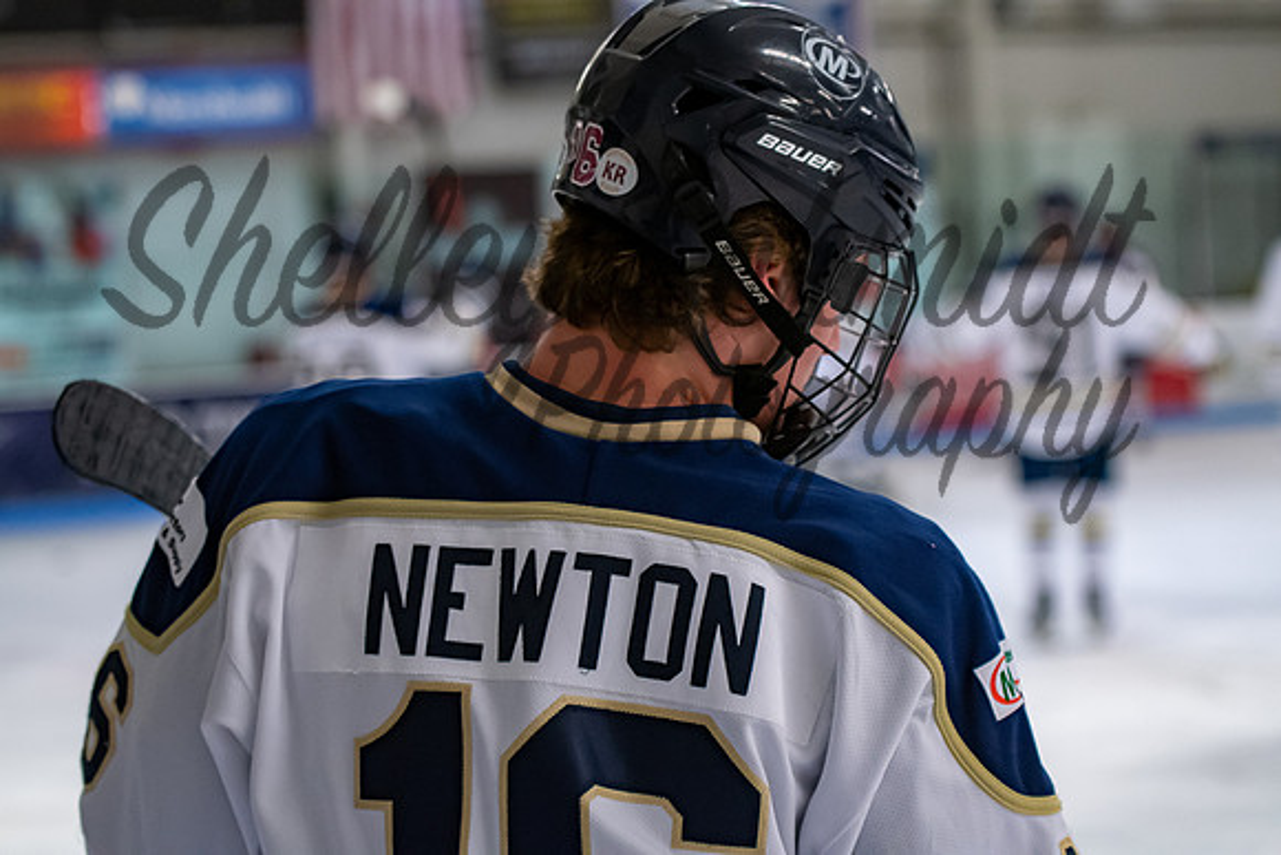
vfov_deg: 13.0
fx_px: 3737
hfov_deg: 19.5
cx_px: 640
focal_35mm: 105
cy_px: 428
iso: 2000
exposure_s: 1/800
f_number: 3.2
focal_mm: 70
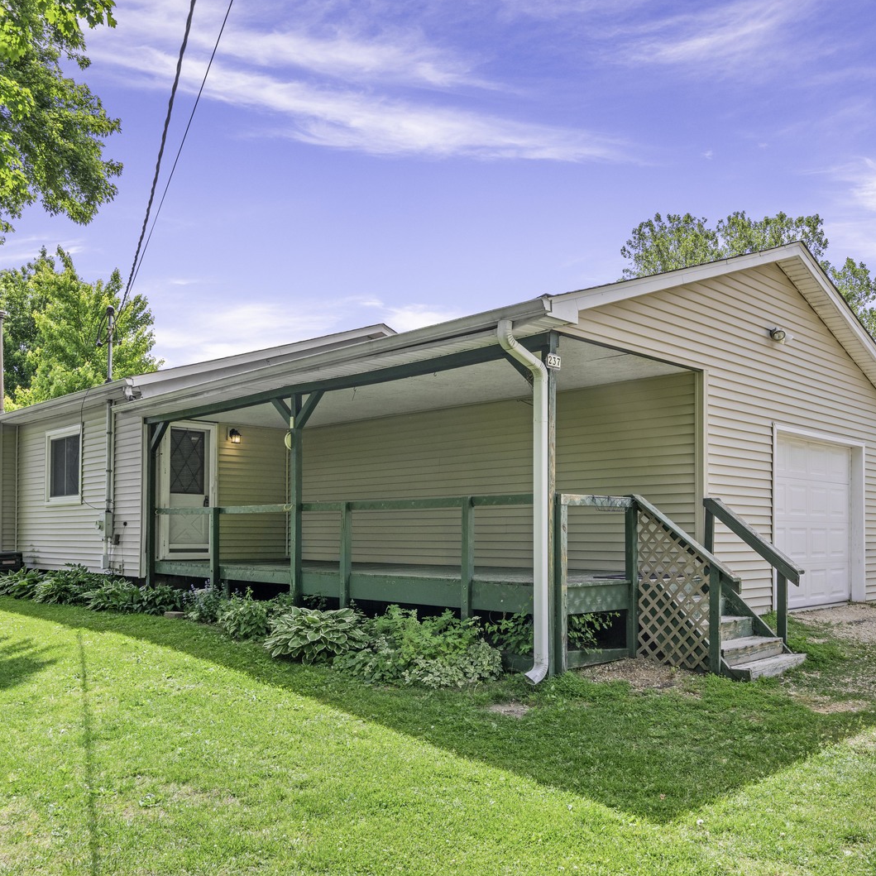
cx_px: 430
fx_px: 744
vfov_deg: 60.9
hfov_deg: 60.9
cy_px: 431
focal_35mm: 26
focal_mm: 20
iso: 200
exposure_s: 1/100
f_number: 10
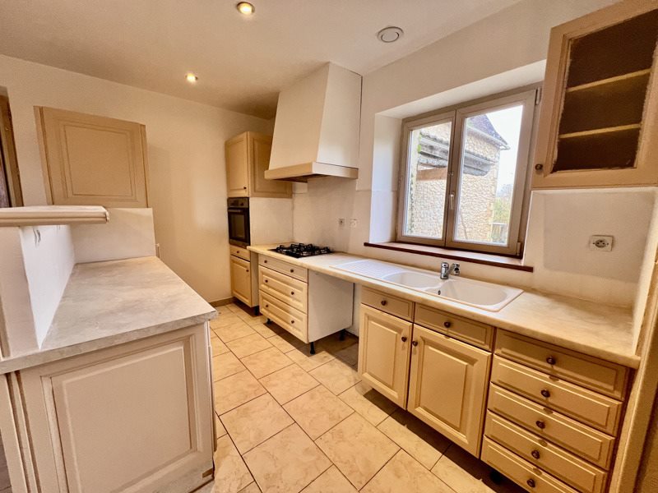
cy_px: 246
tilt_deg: -8.9
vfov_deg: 89.9
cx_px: 329
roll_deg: -0.9
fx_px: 247
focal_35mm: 13
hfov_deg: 106.2
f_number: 1.8
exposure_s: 1/100
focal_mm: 1.57
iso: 125
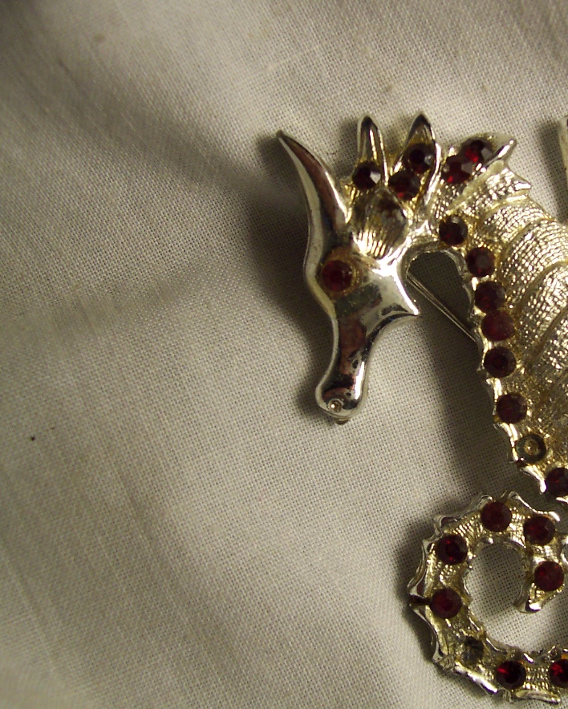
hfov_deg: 29.9
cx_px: 477
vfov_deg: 38.0
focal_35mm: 49
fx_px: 1029
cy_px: 349
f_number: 2.8
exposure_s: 1/350
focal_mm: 5.6
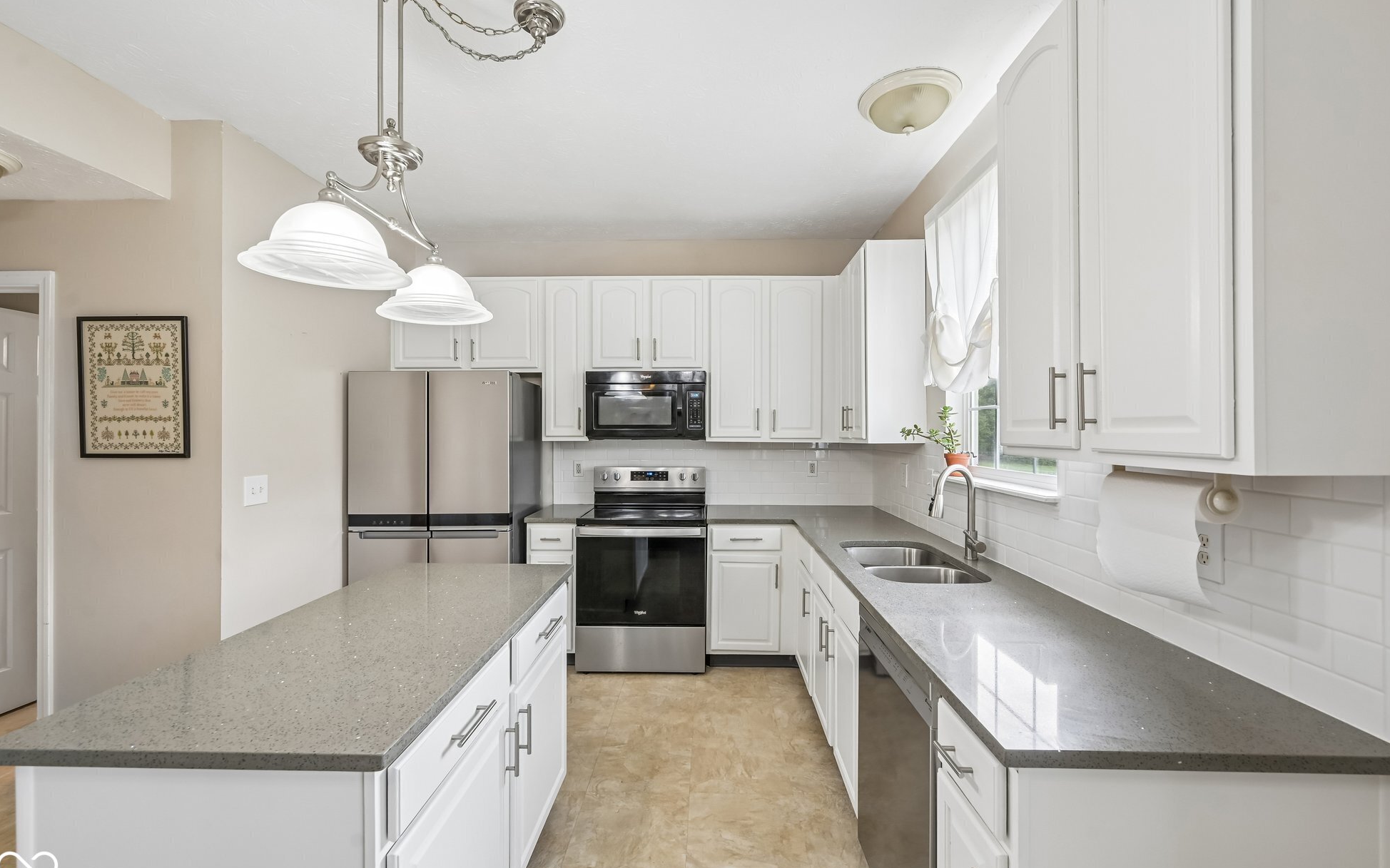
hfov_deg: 101.5
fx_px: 568
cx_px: 694
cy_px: 428
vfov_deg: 74.8
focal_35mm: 15
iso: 200
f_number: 8
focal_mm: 14
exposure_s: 1/15
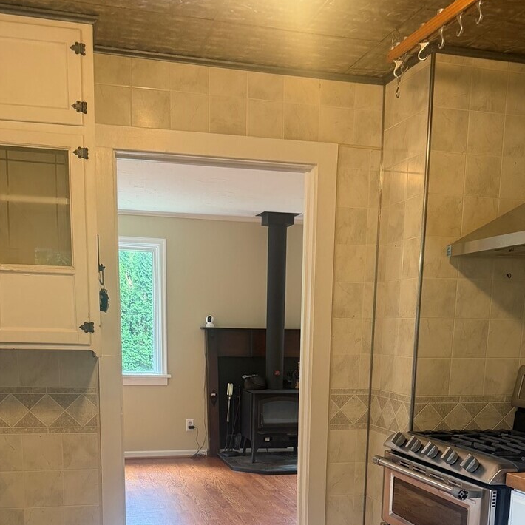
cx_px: 274
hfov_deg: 39.2
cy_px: 465
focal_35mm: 43
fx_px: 738
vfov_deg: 36.9
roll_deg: -1.2
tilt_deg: -10.7
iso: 200
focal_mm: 6.76
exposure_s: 1/83
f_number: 1.78
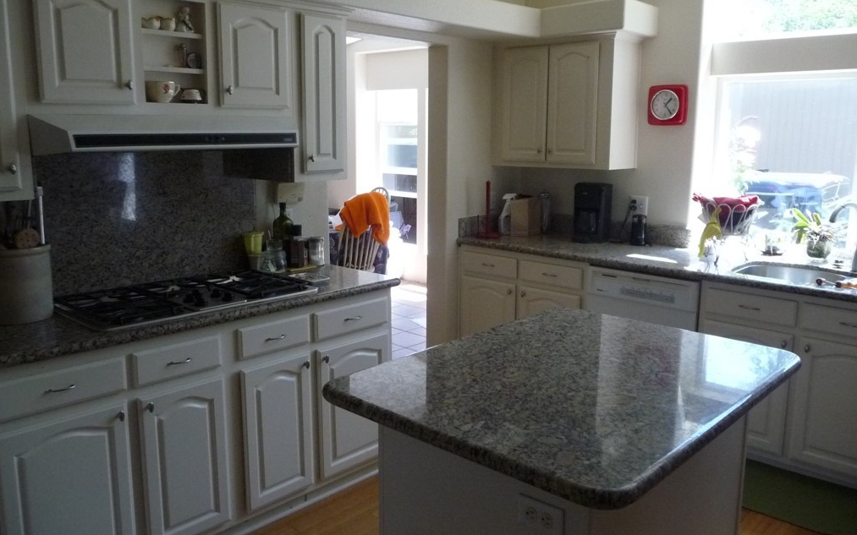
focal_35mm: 30
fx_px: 701
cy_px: 254
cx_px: 430
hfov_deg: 62.9
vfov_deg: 41.8
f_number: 3.3
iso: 400
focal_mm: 4.7
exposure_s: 1/160
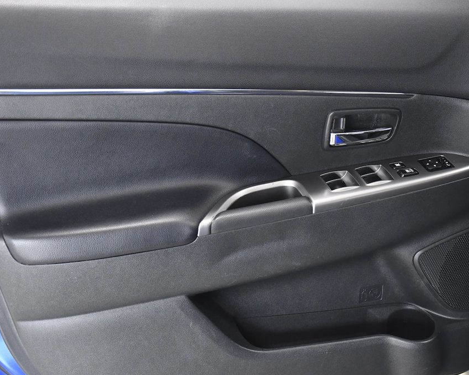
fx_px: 805
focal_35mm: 58
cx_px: 265
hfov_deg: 32.4
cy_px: 188
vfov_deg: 26.2
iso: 2500
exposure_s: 1/200
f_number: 4.2
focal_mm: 34
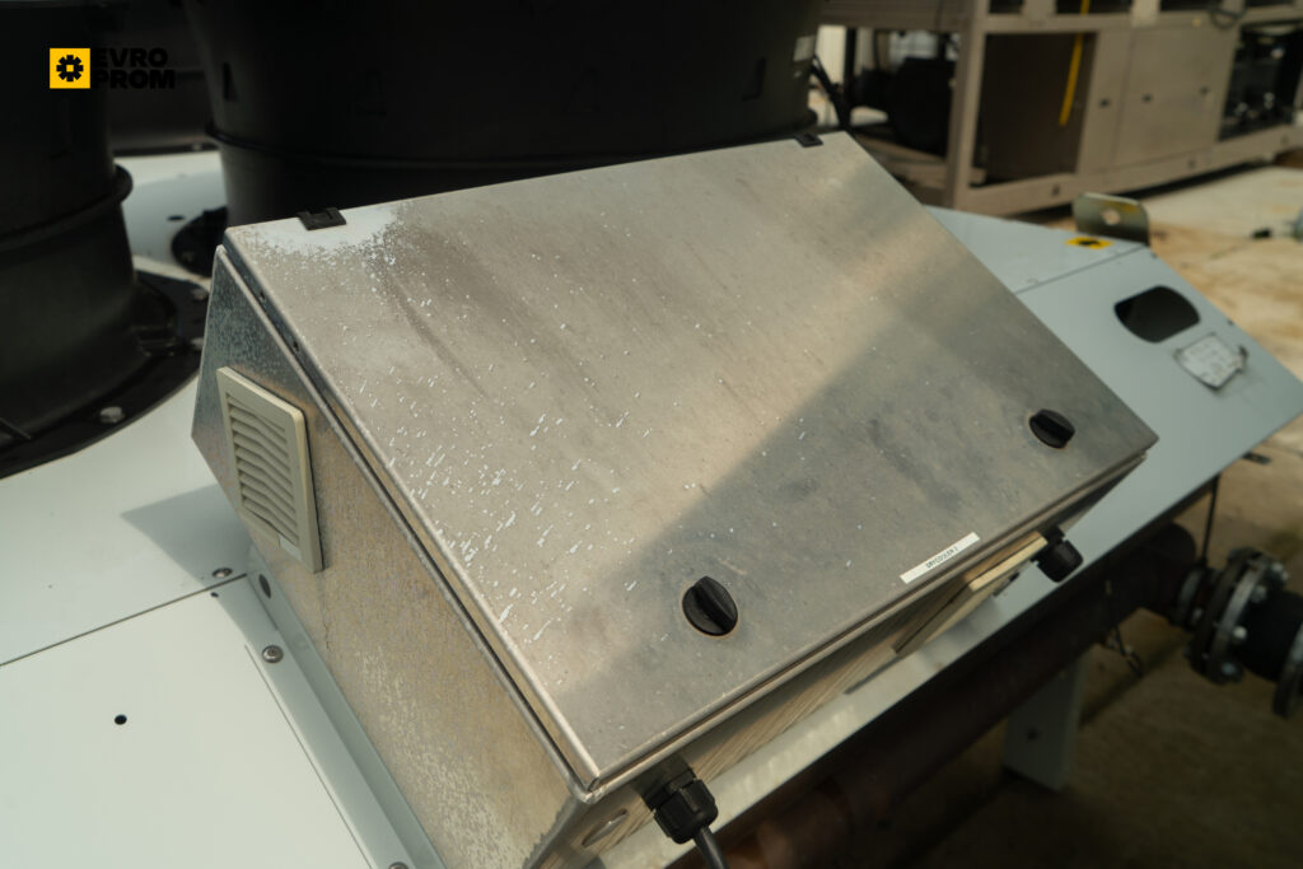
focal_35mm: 30
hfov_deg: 61.9
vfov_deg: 43.6
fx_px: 1086
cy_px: 434
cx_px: 652
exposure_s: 1/100
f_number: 6.3
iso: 100
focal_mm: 30
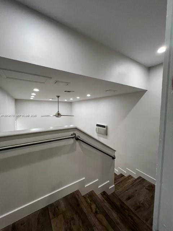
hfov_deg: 89.9
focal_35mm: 13
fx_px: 87
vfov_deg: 106.2
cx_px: 86
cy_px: 116
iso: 200
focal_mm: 1.57
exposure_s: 1/120
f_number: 1.8
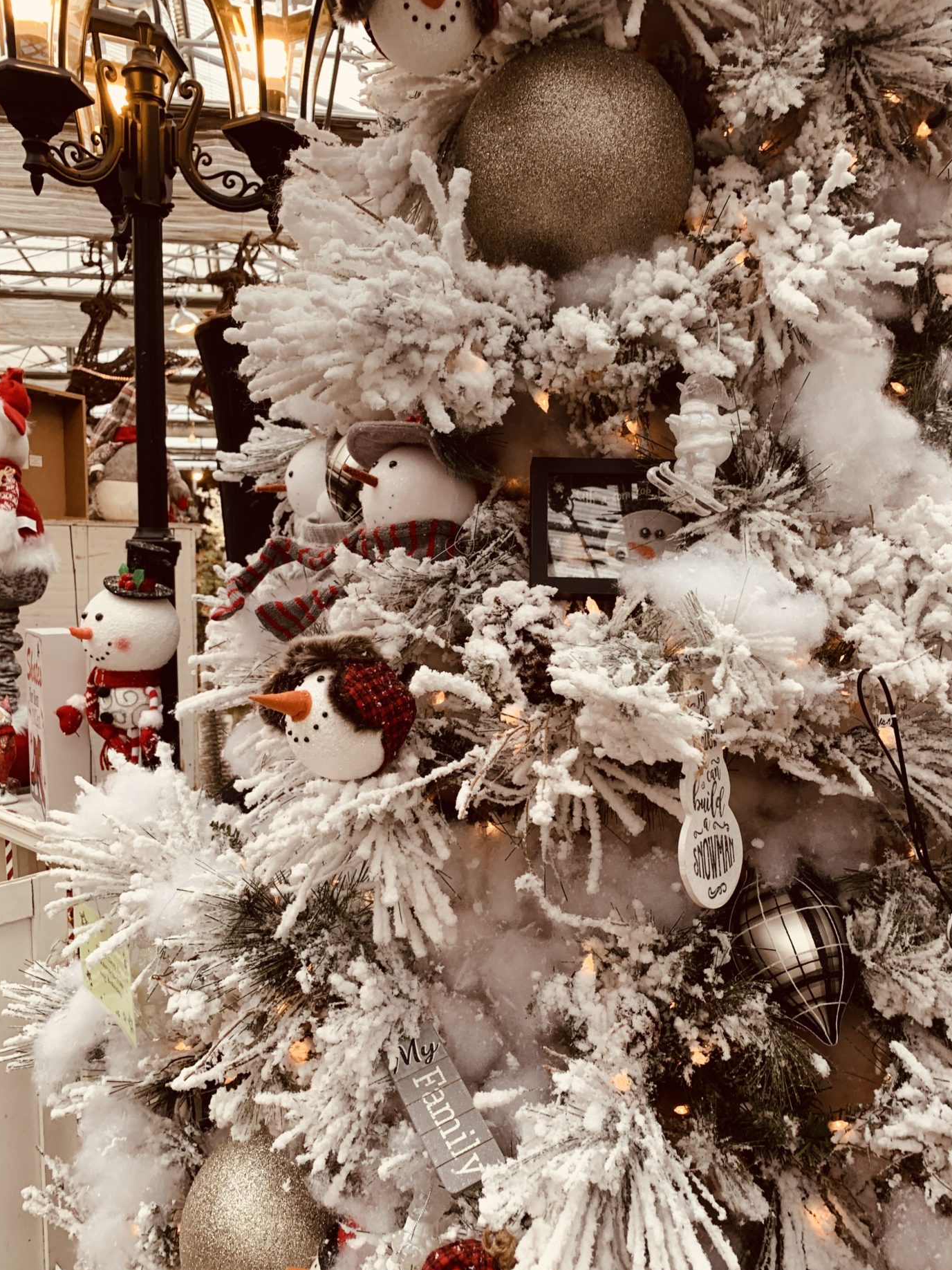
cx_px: 493
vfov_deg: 61.7
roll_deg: +0.2
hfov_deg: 48.2
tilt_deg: -5.2
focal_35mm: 29
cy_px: 627
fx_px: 1063
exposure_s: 1/120
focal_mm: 4.25
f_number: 1.8
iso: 100
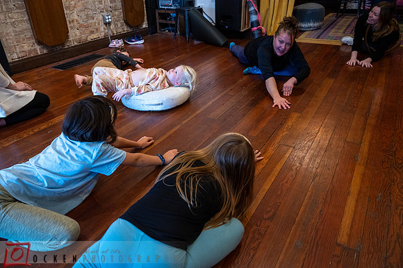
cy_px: 134
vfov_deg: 49.5
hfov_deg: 69.4
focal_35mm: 26
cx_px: 202
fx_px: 291
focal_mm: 26
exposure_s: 1/125
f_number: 4
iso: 3200
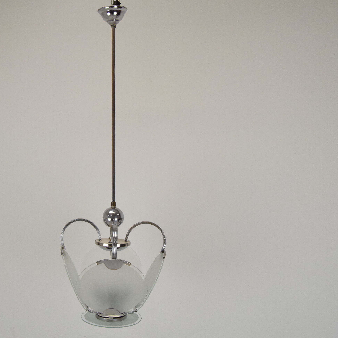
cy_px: 170
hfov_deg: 38.7
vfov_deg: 39.2
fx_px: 475
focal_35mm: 43
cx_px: 113
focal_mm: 22
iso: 1600
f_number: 10
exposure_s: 1/400
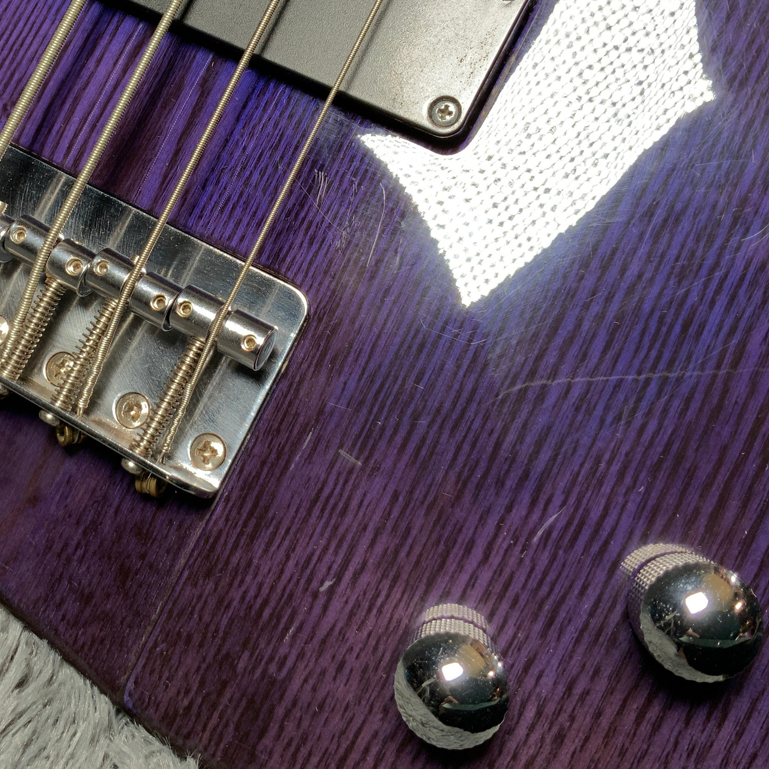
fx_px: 1131
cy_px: 266
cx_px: 201
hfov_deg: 36.7
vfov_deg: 37.2
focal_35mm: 45
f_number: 1.8
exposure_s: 1/104
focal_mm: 3
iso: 40
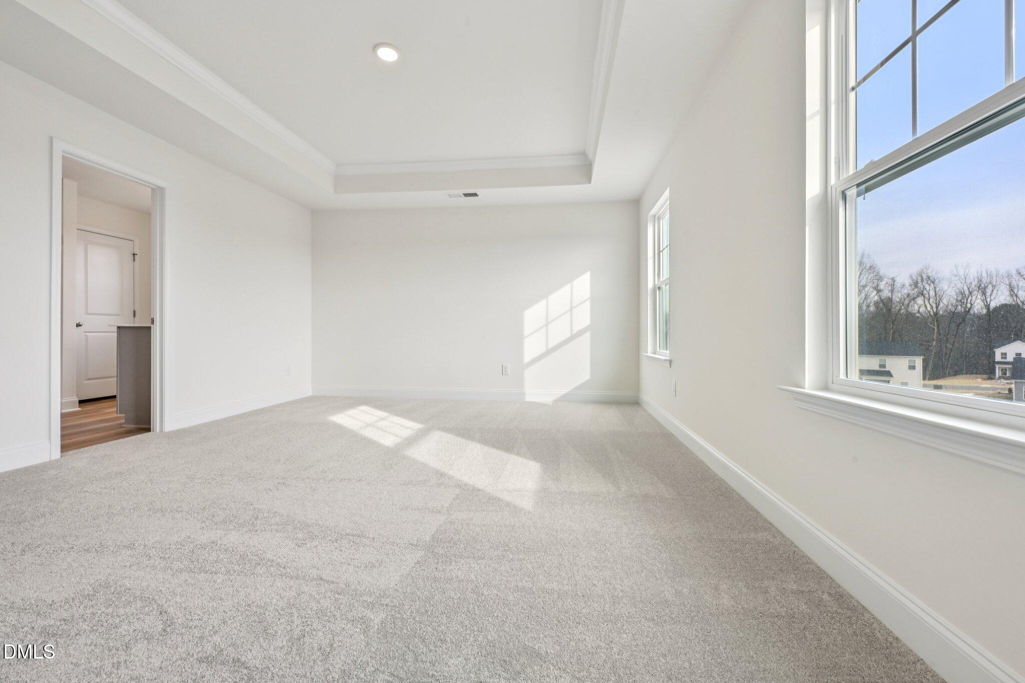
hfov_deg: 104.3
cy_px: 342
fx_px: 399
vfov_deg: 81.2
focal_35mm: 14
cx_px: 512
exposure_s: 1/40
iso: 140
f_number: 13
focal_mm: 14
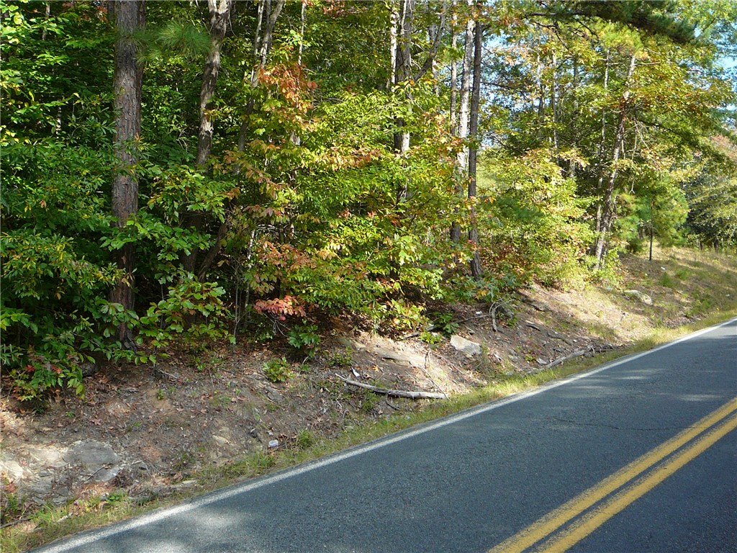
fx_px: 745
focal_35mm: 35
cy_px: 276
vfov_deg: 40.7
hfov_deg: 52.6
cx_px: 368
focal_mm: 5.2
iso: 80
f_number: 2.8
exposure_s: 1/200
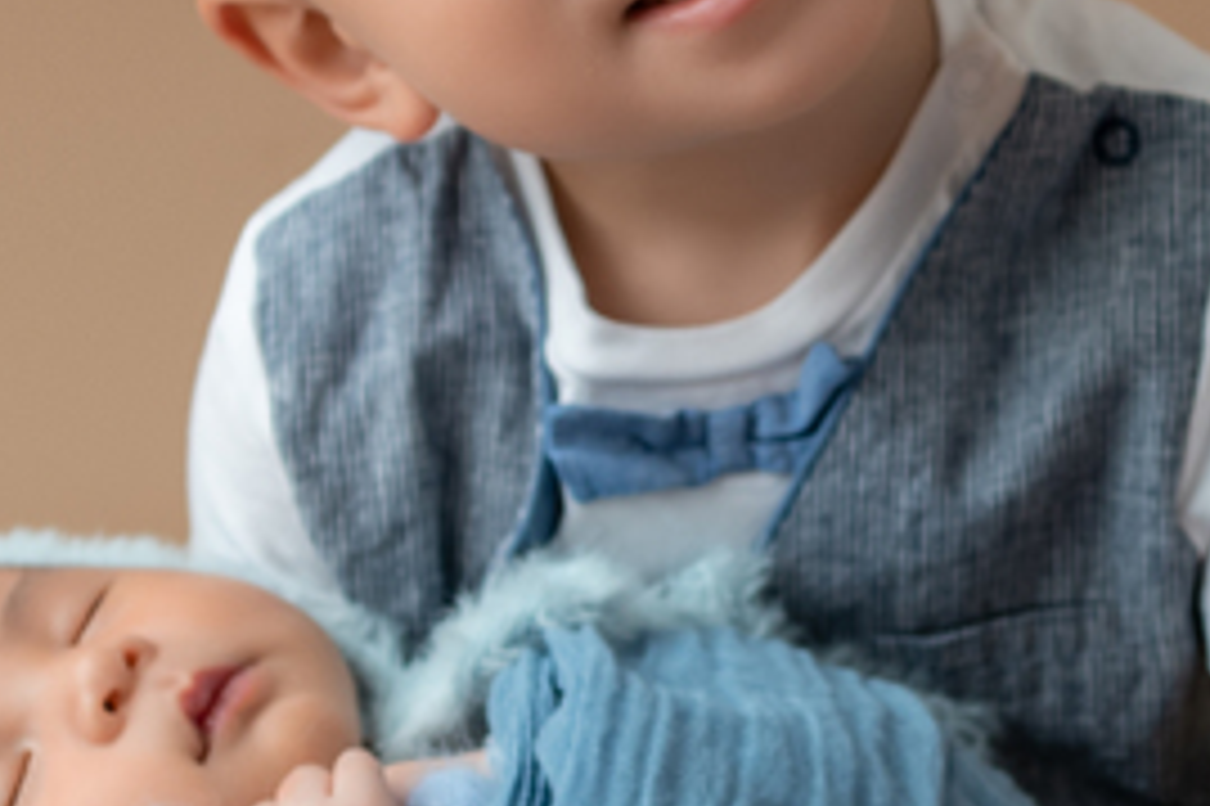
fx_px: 4199
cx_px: 729
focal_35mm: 125
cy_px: 401
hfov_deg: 16.4
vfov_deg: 11.0
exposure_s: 1/200
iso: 100
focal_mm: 28
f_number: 4
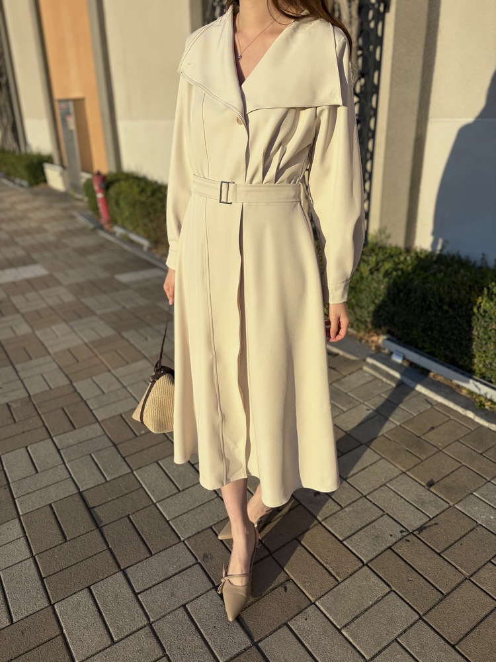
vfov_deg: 67.3
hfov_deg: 53.1
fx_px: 497
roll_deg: +0.6
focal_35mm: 26
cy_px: 331
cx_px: 248
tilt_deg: -22.9
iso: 50
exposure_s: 1/3831
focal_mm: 5.96
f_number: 1.6
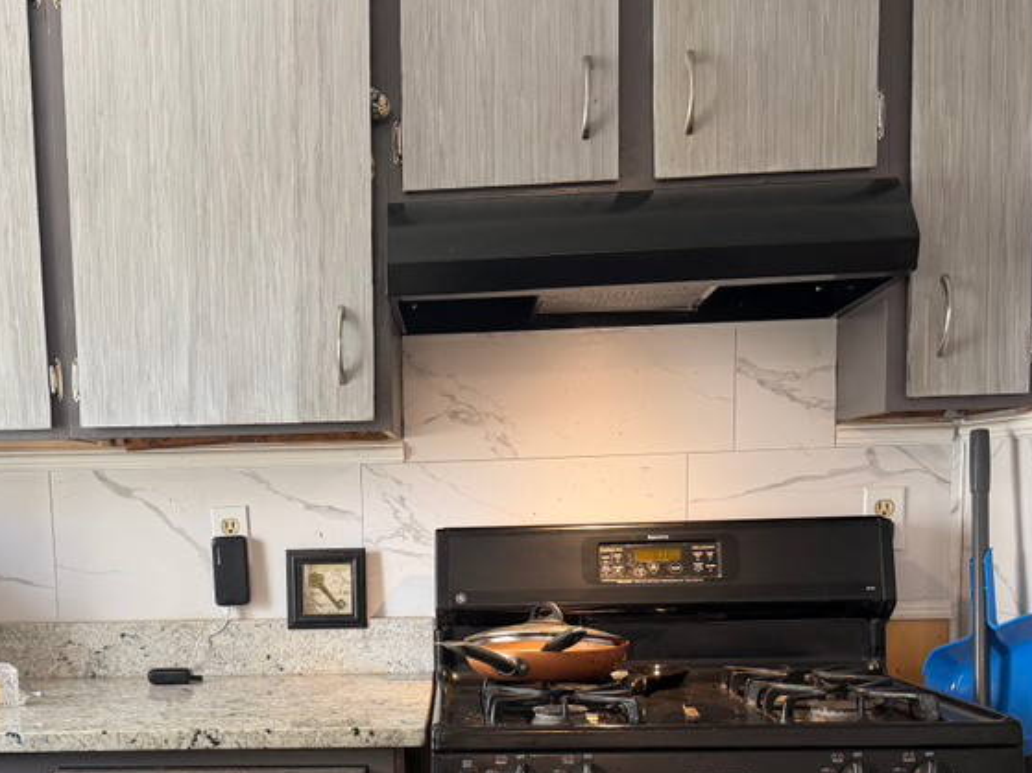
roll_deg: +1.6
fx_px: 1311
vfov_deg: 31.8
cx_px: 343
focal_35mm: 44
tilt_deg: -6.4
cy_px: 646
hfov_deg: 42.4
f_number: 1.78
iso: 200
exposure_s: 1/121
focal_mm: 6.76
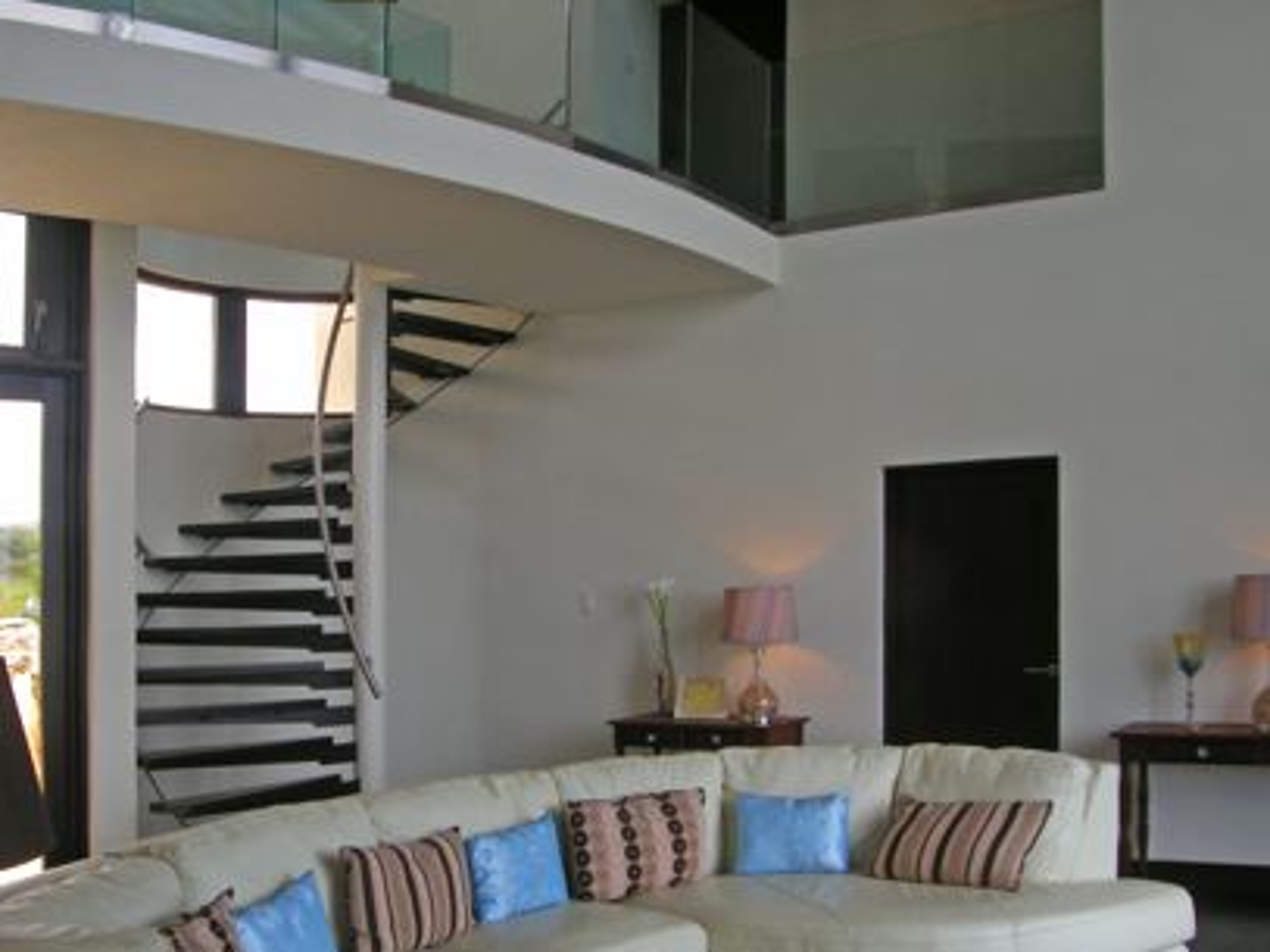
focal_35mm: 55
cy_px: 624
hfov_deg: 34.9
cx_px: 524
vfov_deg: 26.4
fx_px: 2017
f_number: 3.4
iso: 64
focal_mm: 7.5
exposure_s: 1/67.7
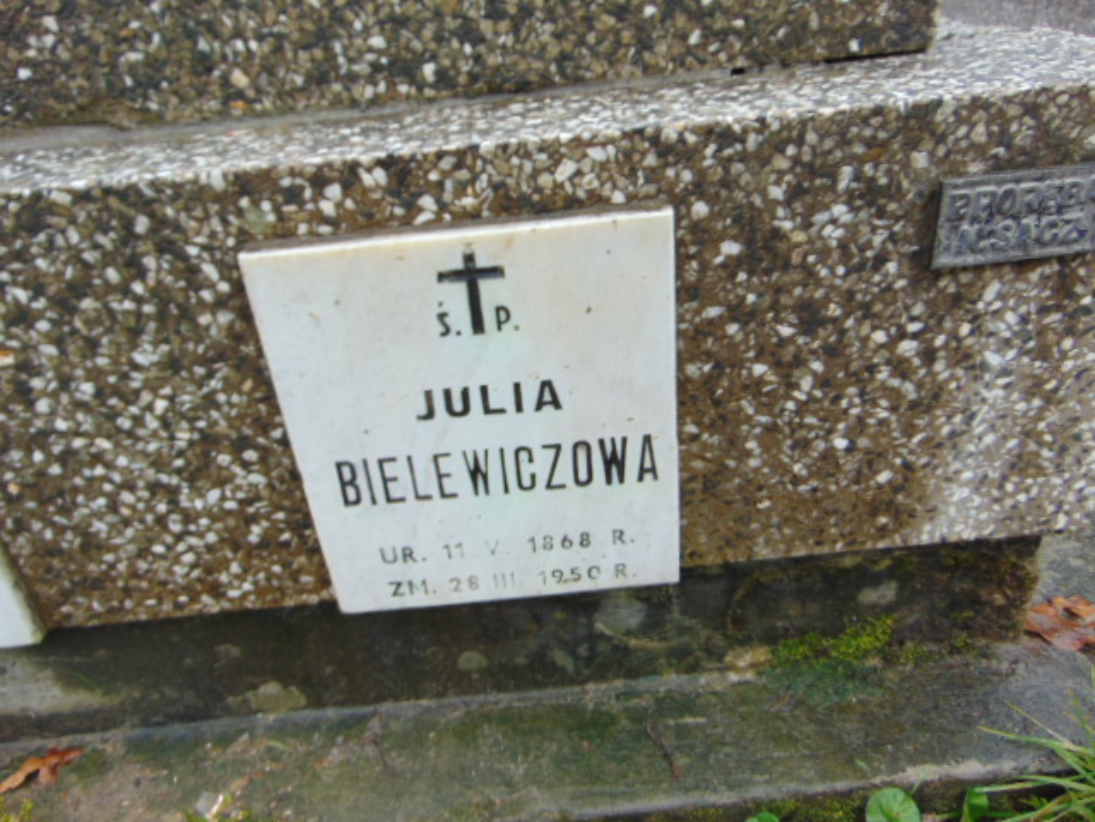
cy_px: 411
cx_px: 548
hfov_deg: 69.4
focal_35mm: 25
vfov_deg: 54.9
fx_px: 791
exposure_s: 1/50
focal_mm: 4.5
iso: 80
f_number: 3
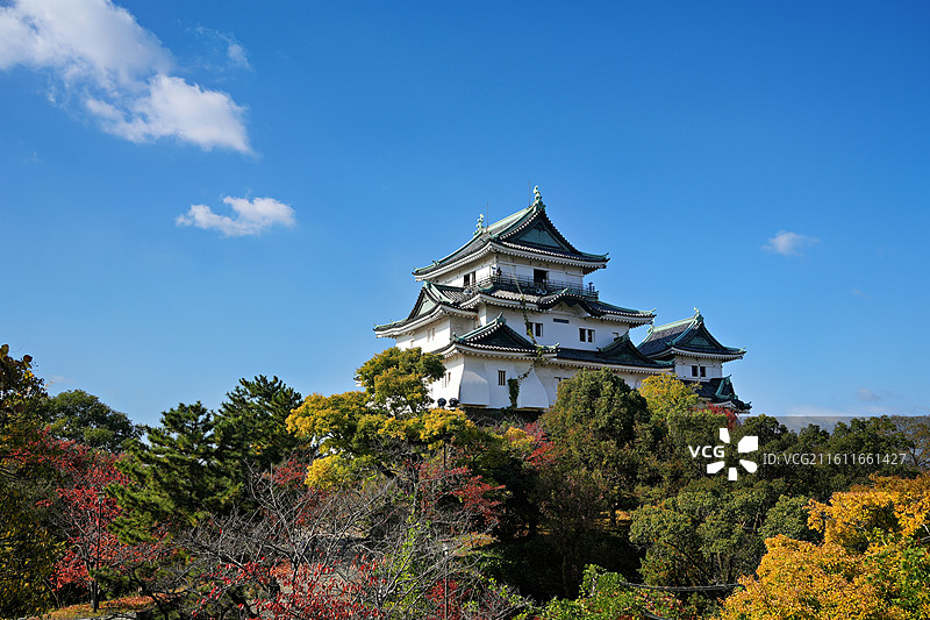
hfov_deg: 55.1
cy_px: 310
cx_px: 465
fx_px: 891
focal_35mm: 34
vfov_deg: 38.3
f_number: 8
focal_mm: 23
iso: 100
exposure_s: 1/320
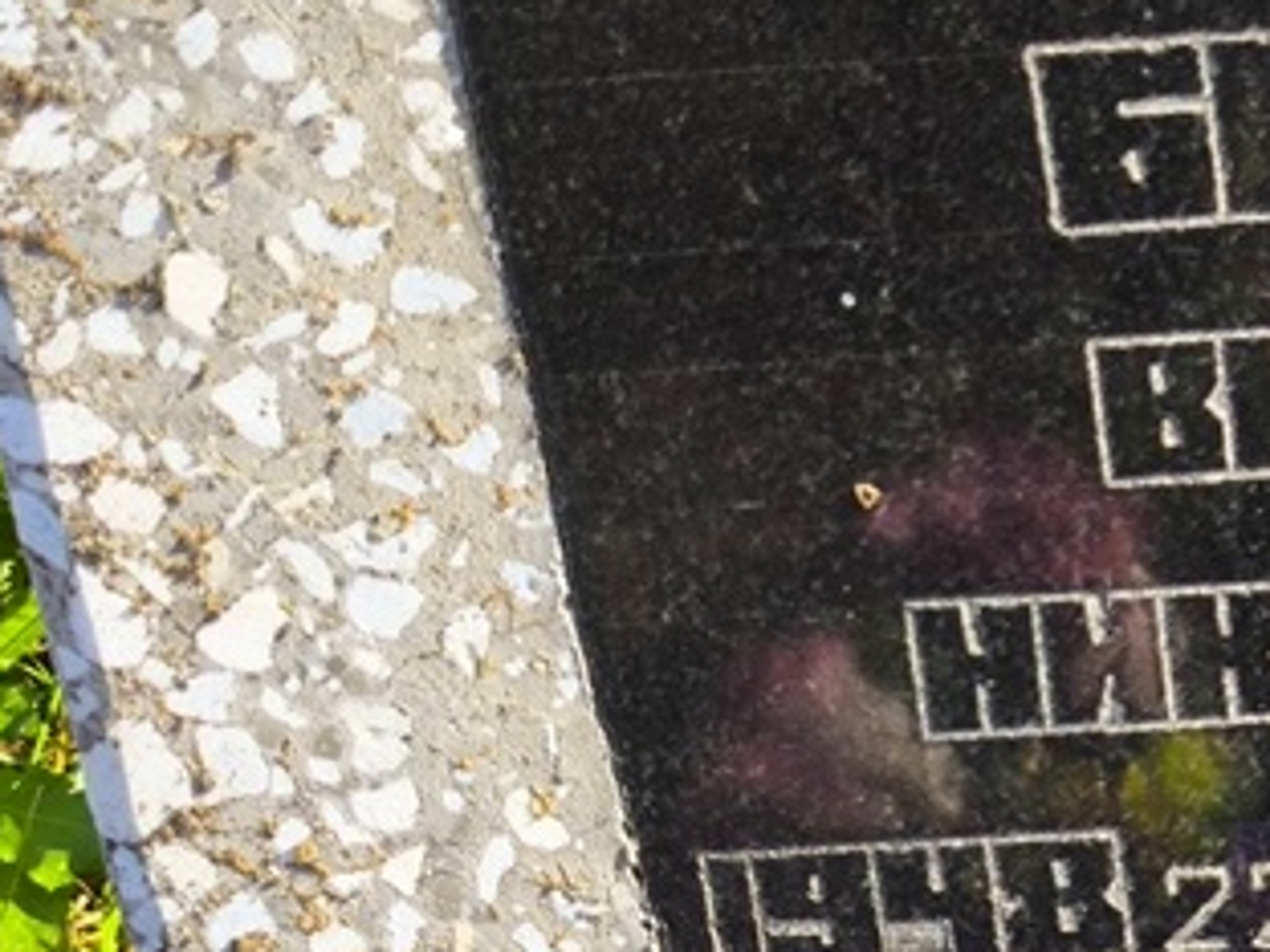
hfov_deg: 14.9
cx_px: 1476
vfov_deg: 11.6
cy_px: 468
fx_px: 4696
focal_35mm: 128
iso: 50
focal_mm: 4.71
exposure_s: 1/523
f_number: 1.7
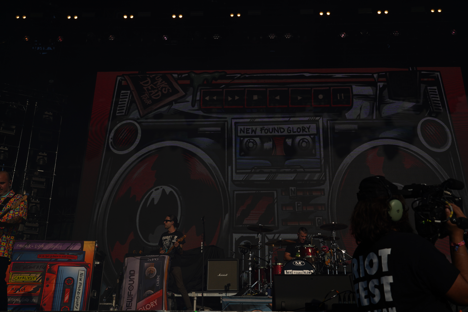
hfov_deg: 53.1
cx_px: 234
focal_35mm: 36
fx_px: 468
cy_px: 156
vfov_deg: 36.9
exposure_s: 1/1600
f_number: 8
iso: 100
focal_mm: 36
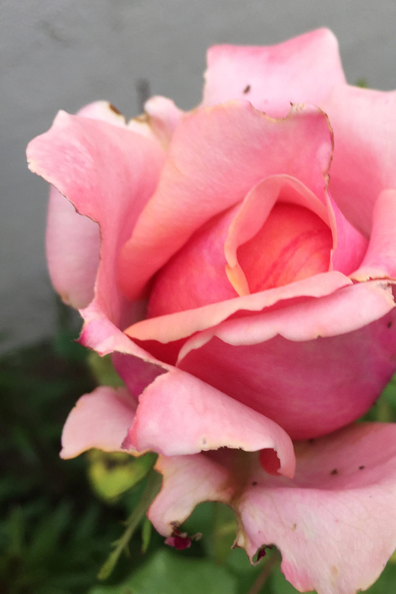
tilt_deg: -63.4
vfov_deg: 43.5
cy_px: 254
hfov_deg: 29.1
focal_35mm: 45
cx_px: 330
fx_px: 742
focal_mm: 4.15
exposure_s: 1/116
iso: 32
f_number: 2.2
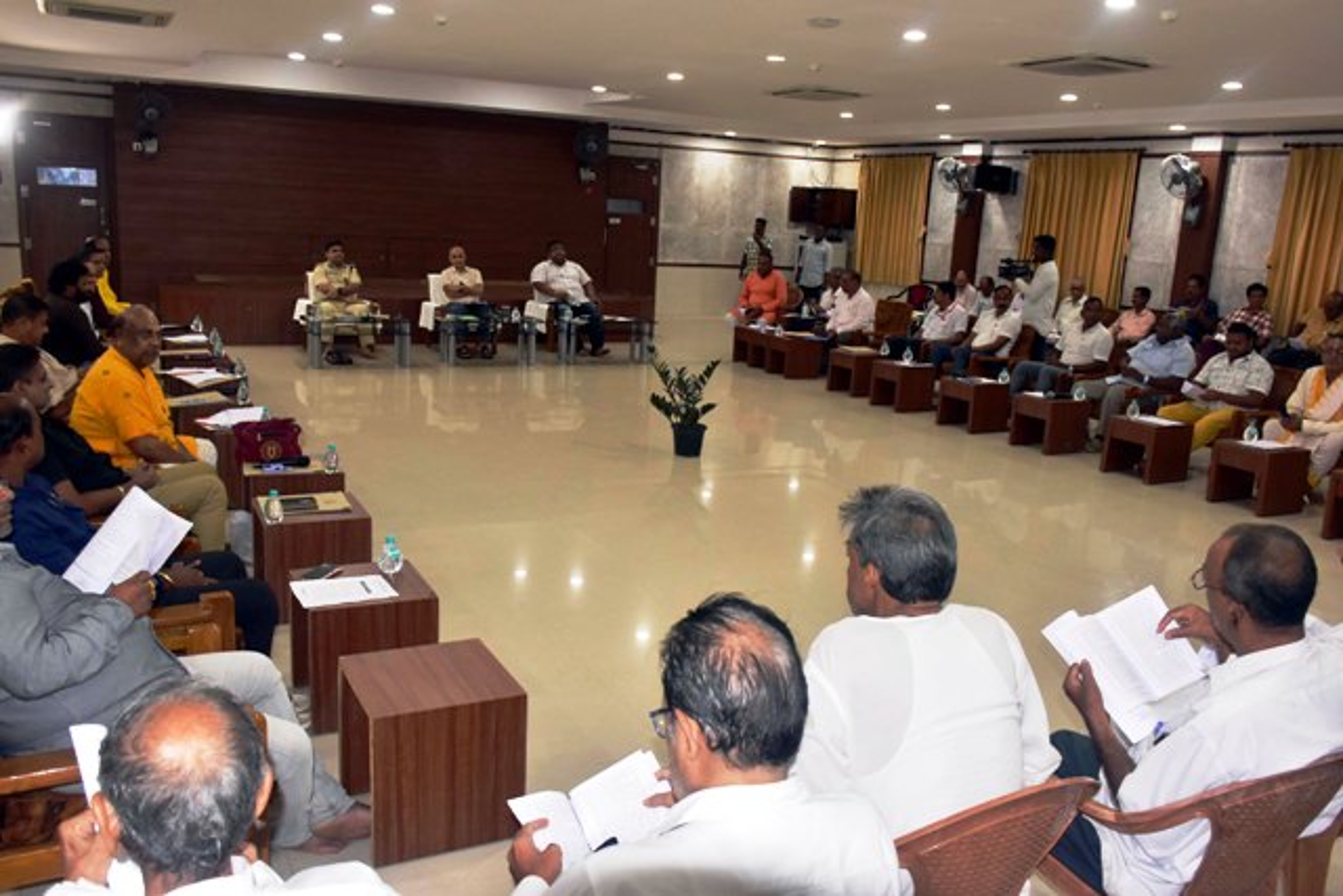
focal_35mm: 30
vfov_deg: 43.6
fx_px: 1119
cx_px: 672
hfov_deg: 61.9
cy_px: 448
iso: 1000
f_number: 5
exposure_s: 1/60
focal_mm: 20
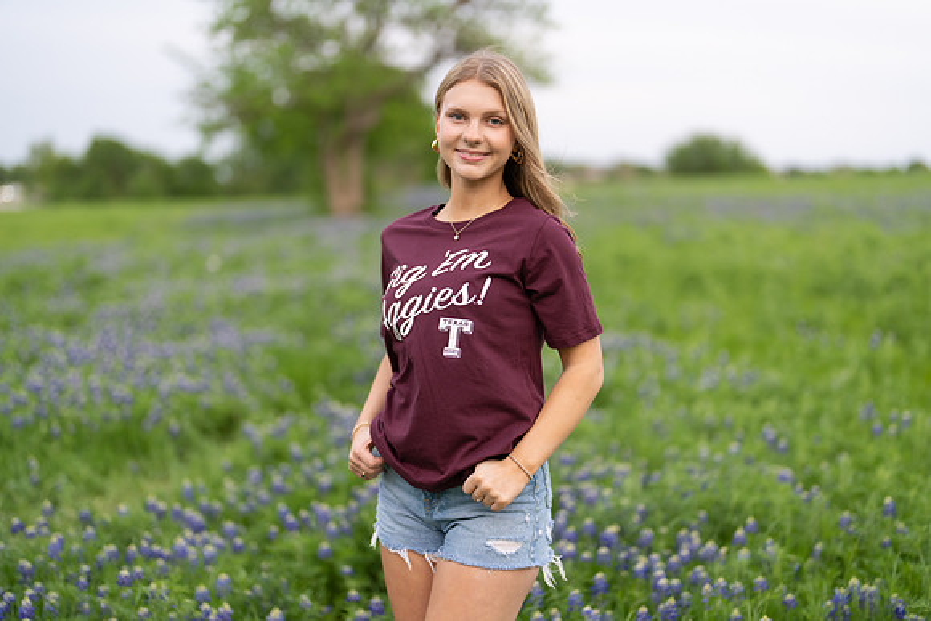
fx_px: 1293
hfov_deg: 39.6
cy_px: 310
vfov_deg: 27.0
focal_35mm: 50
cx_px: 466
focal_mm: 50
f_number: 1.2
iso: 250
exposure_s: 1/800
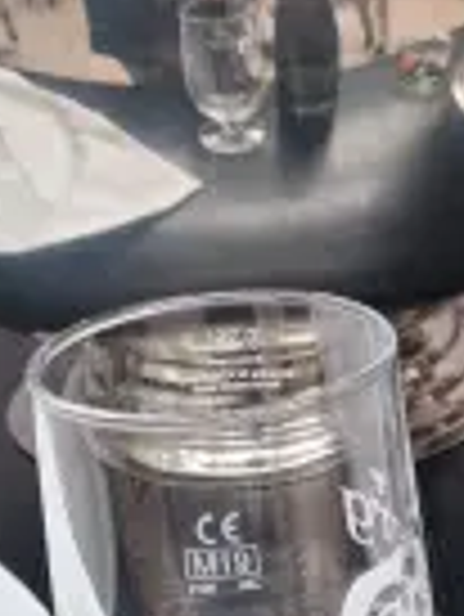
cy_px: 450
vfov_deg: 24.5
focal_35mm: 79
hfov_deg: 18.2
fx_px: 1410
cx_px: 478
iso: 160
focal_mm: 4
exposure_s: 1/100
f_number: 1.8
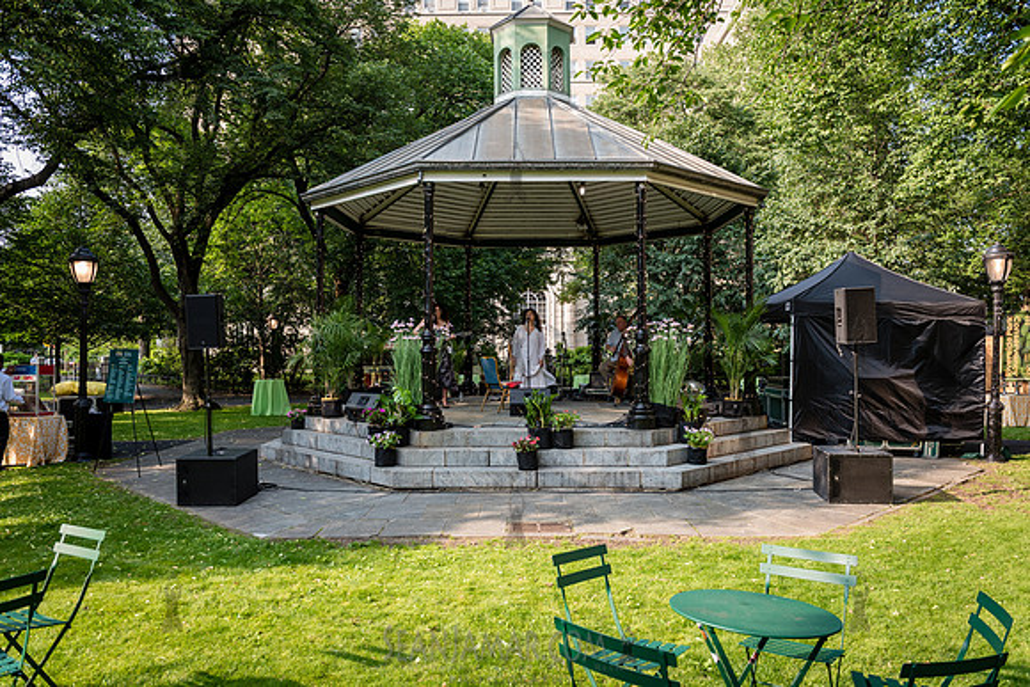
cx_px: 515
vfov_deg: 47.5
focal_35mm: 27
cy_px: 344
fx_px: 780
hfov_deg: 66.9
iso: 250
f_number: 4.5
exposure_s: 1/200
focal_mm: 27
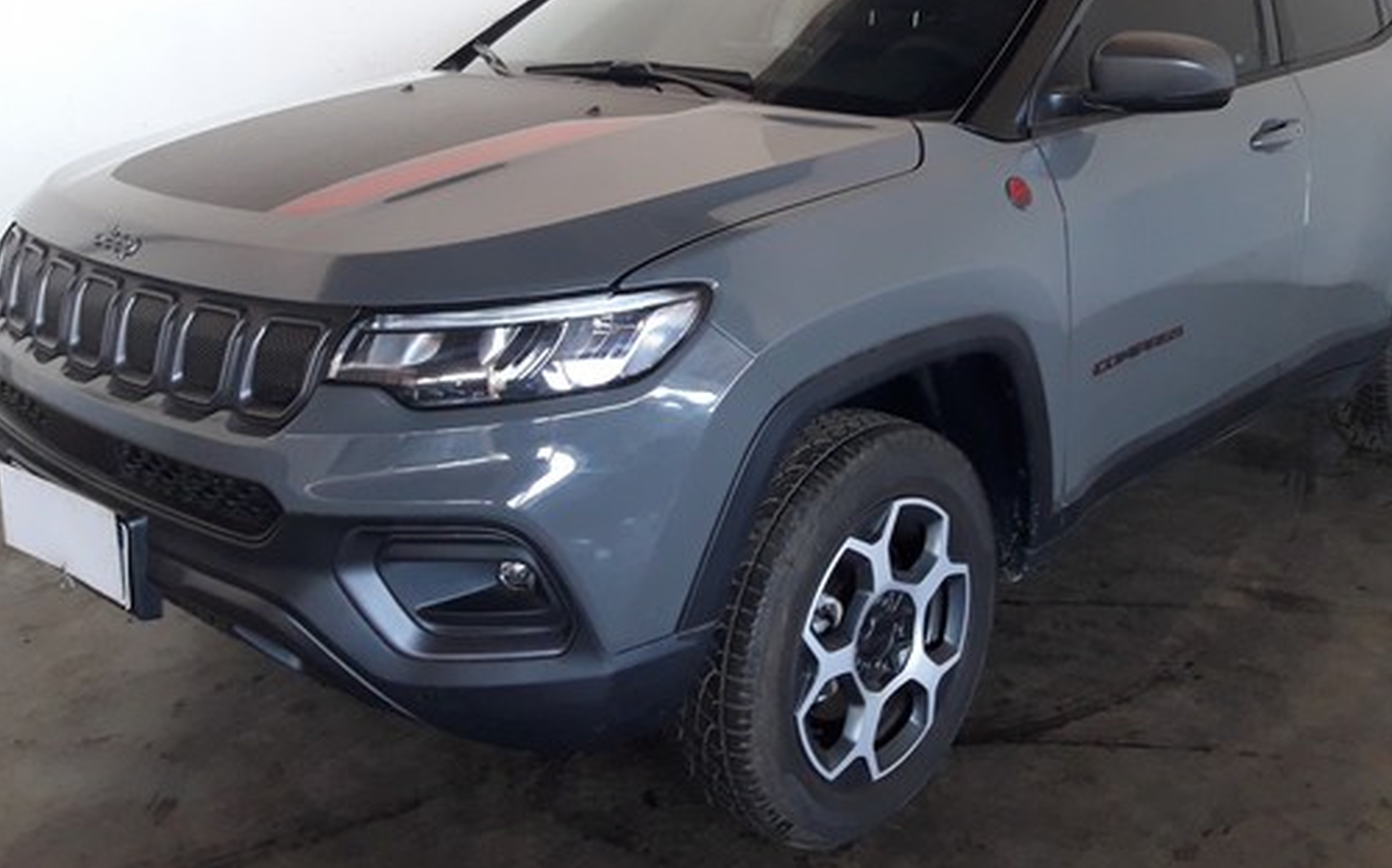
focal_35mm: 38
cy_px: 295
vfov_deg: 33.3
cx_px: 749
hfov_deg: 51.5
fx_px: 1441
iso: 160
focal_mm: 3.7
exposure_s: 1/40
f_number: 1.9
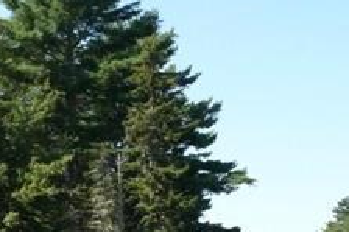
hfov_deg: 19.5
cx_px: 263
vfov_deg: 12.8
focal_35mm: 104
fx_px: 1007
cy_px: 286
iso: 100
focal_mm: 7.4
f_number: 5.6
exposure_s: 1/250
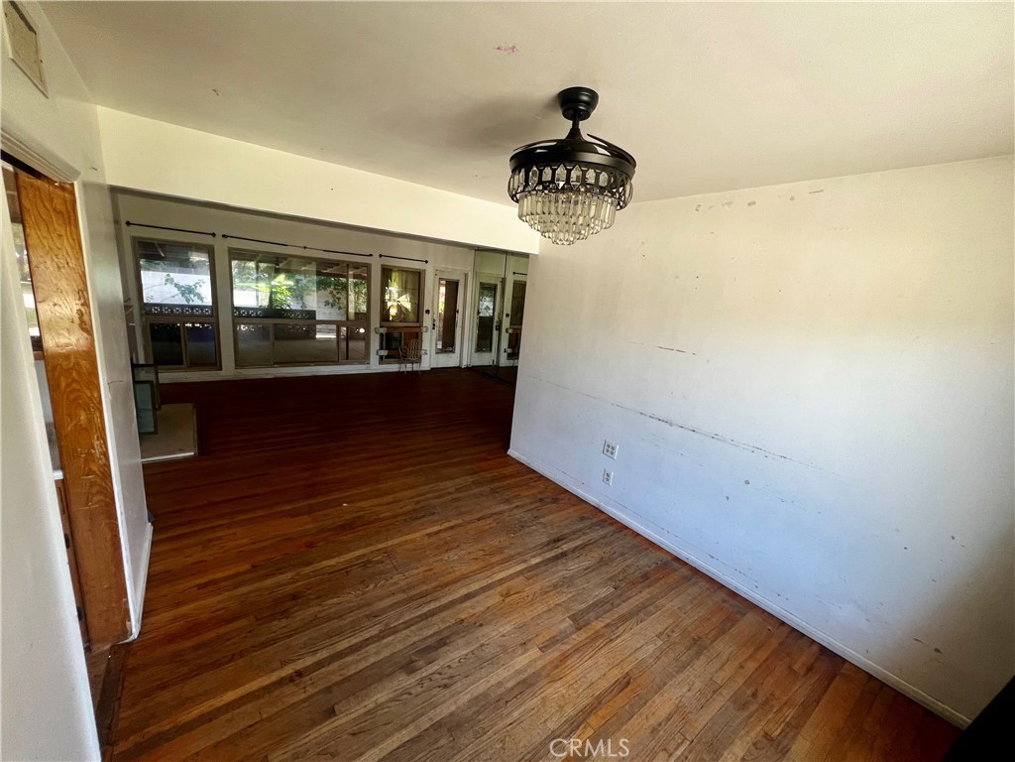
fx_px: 381
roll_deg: -5.6
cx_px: 508
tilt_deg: -12.1
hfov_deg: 106.2
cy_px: 381
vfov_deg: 89.9
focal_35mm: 13
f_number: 1.8
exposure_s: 1/99
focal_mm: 1.57
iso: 100
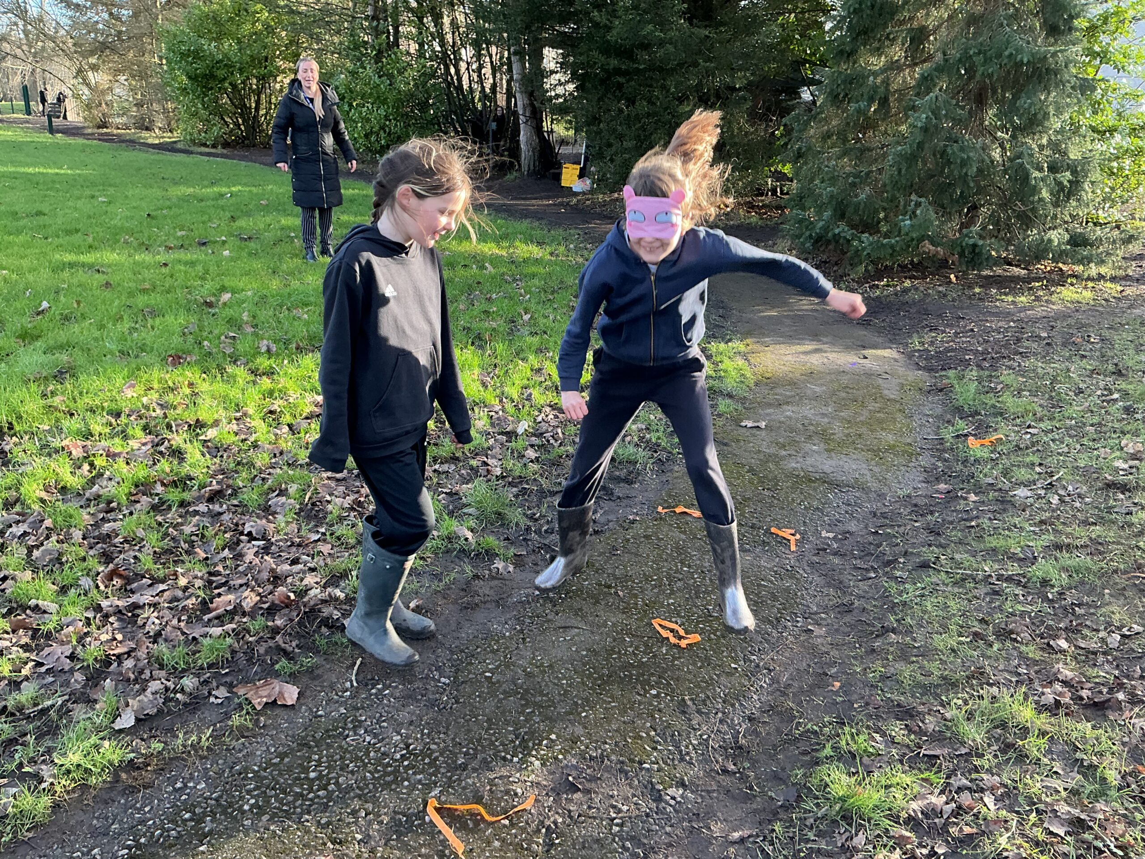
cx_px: 572
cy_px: 430
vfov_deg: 48.2
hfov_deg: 61.7
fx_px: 959
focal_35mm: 29
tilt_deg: -21.3
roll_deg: -2.3
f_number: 1.8
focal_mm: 3
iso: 25
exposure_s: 1/100
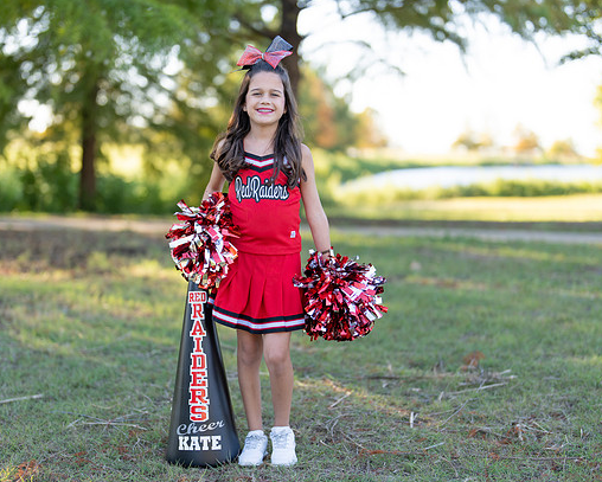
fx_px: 1123
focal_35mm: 63
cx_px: 277
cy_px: 263
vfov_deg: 24.2
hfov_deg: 30.0
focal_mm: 50
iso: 100
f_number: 1.2
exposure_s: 1/1000
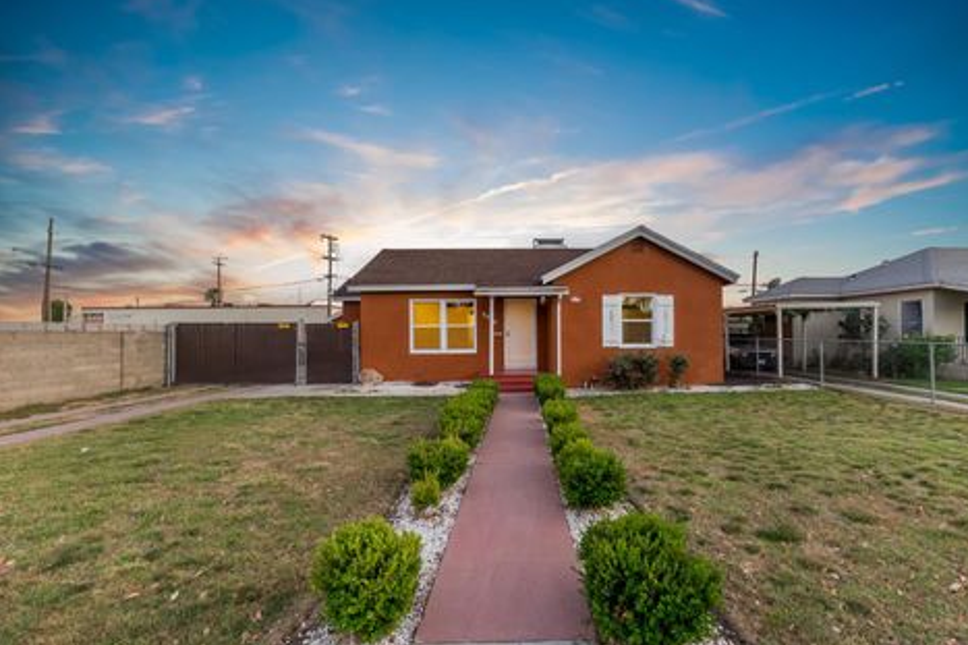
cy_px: 329
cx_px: 514
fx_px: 403
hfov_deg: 100.3
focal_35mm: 15
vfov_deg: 77.3
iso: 2000
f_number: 2.8
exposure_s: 1/160
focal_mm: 14
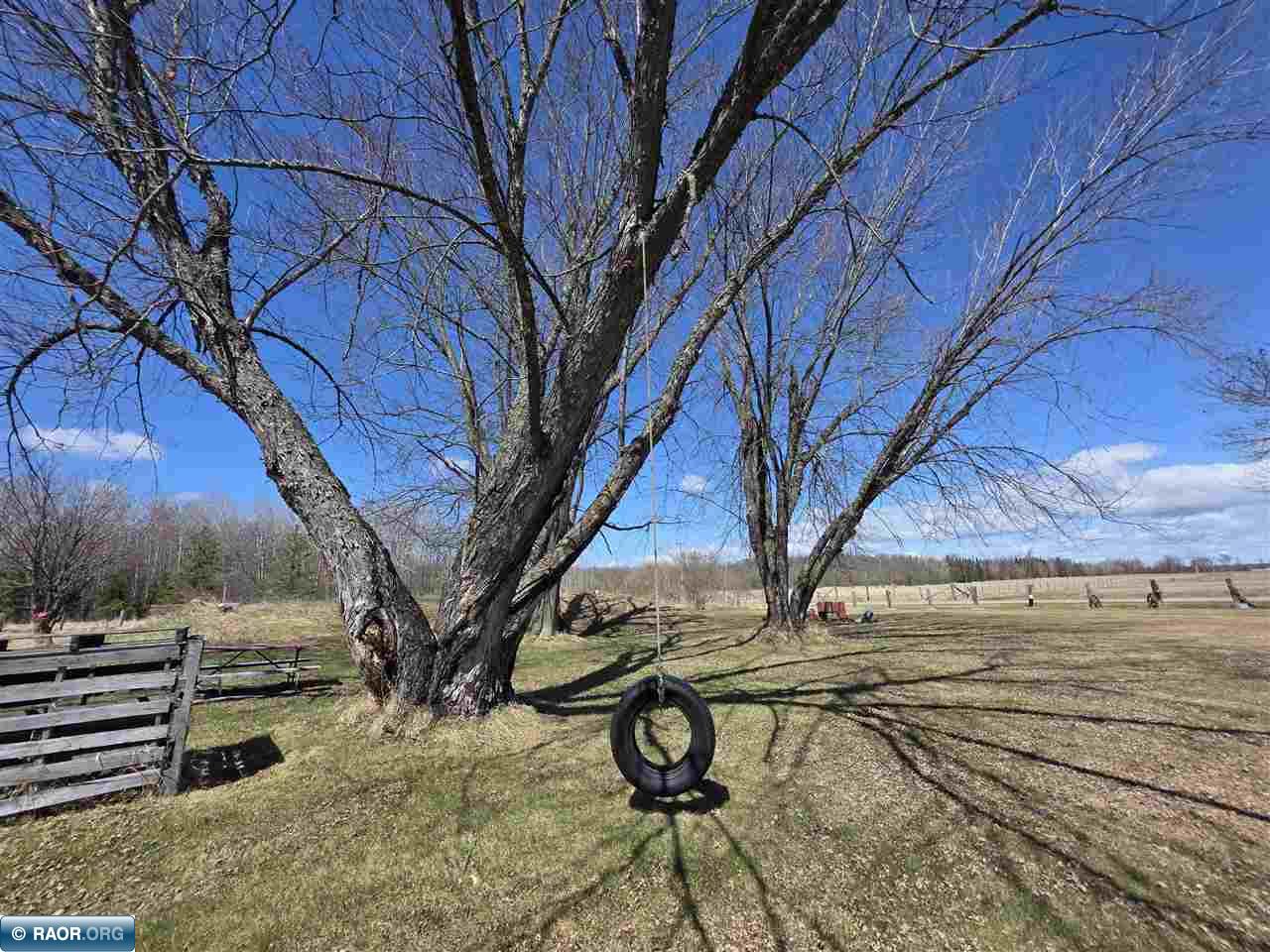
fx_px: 477
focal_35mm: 13
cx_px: 635
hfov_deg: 106.2
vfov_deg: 89.9
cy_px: 476
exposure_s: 1/1809
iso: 40
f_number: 1.9
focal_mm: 2.2
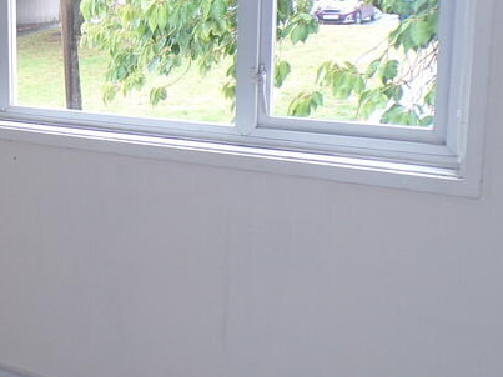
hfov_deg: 29.2
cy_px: 125
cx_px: -22
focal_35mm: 61
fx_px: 886
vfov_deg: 23.9
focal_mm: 4.3
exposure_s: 1/34
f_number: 3
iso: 131
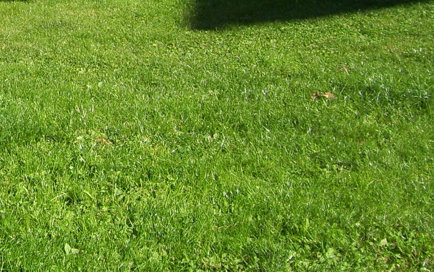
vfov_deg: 12.8
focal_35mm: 98
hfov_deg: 20.0
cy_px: -99
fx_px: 1159
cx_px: -80
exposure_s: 1/320
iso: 80
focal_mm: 6
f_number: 4.8
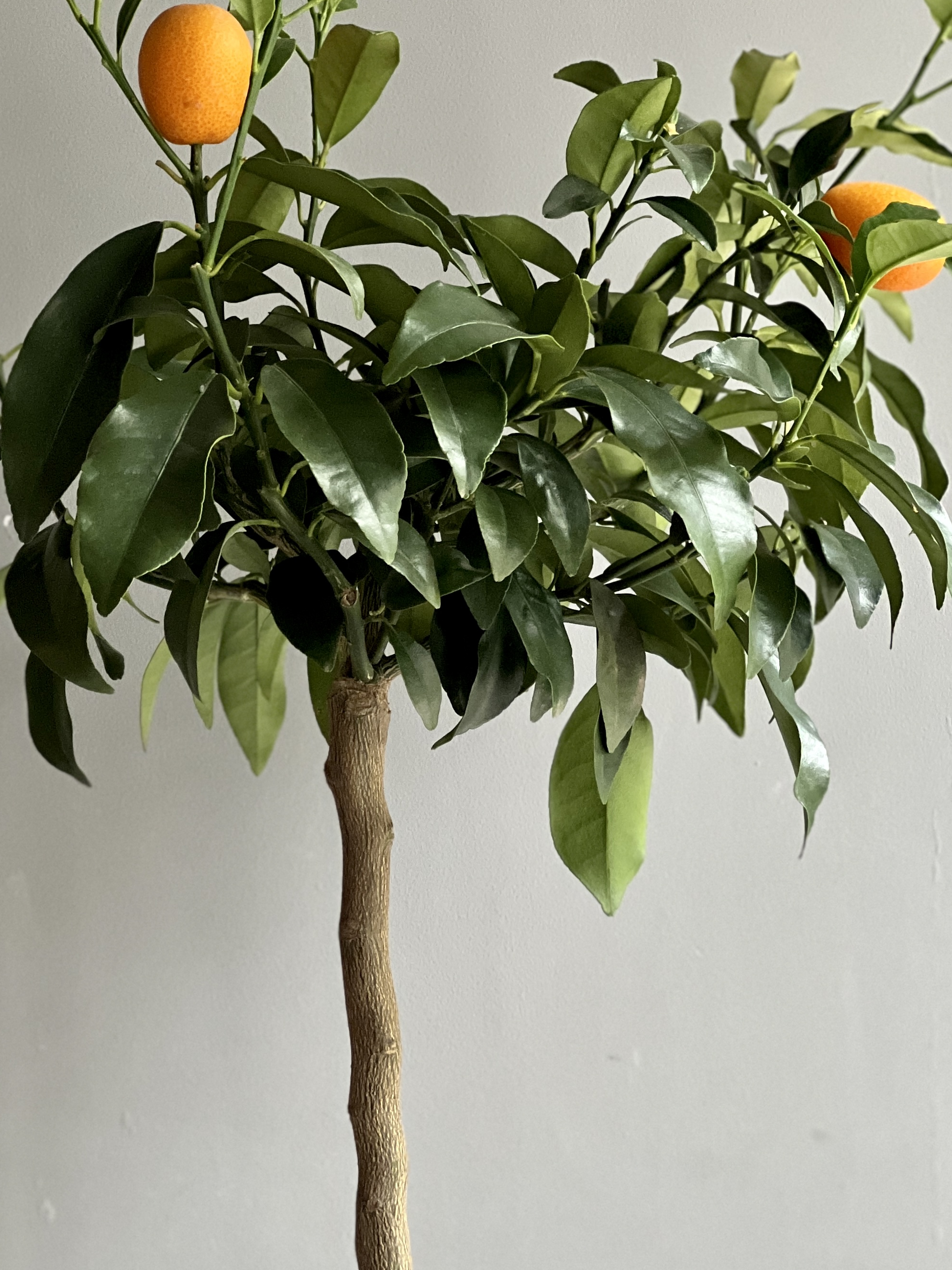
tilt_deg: +2.2
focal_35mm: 117
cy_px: 838
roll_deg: +0.6
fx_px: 4291
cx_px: 396
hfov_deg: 12.7
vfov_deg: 16.8
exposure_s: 1/40
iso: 320
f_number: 2.8
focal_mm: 9
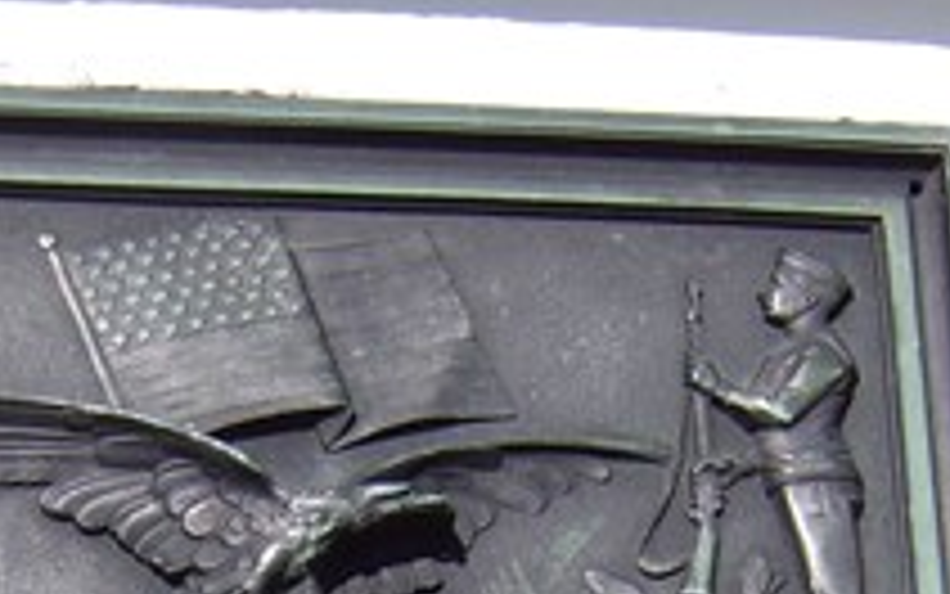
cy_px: 981
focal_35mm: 109
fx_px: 2823
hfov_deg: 19.1
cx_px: 344
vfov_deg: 11.4
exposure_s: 1/420
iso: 71
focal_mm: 8.13
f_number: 6.7
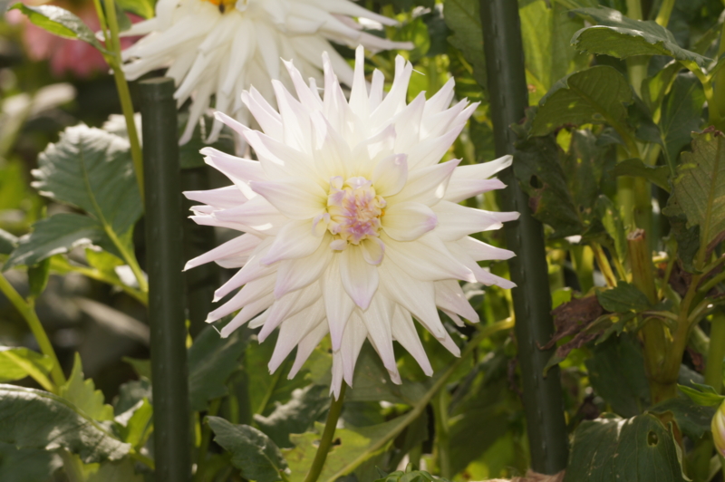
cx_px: 362
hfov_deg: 8.6
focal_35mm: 240
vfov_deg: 5.7
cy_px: 241
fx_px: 4829
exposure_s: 1/160
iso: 100
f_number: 11
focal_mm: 160
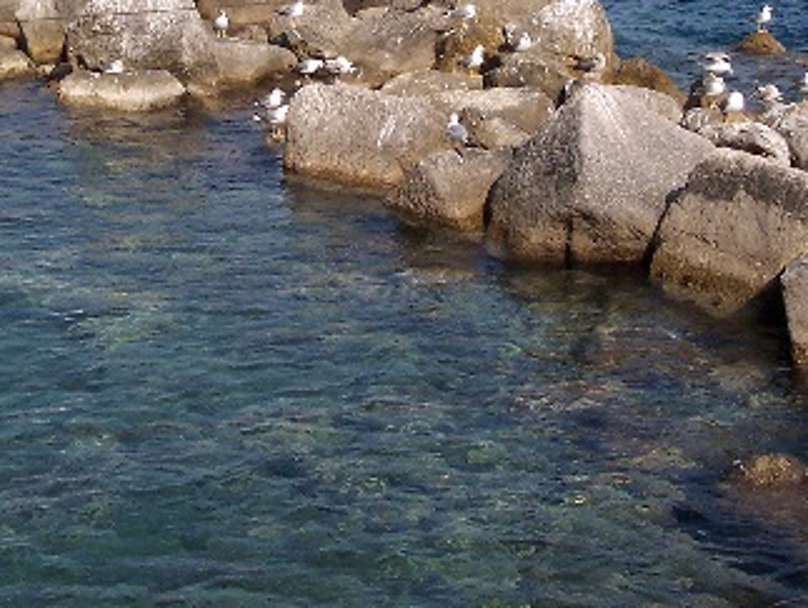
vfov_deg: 15.2
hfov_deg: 20.8
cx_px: 358
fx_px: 2197
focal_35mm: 94
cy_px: -118
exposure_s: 1/700
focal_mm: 8
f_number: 4.8
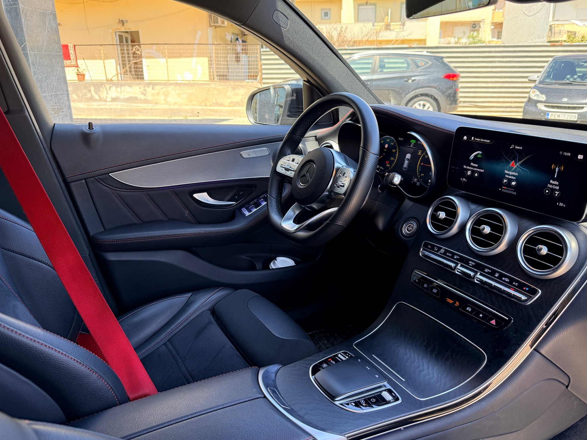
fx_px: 441
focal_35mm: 26
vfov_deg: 53.1
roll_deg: +0.2
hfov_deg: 67.3
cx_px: 308
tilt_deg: -18.8
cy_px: 222
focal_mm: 6.76
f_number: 1.78
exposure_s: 1/251
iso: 100
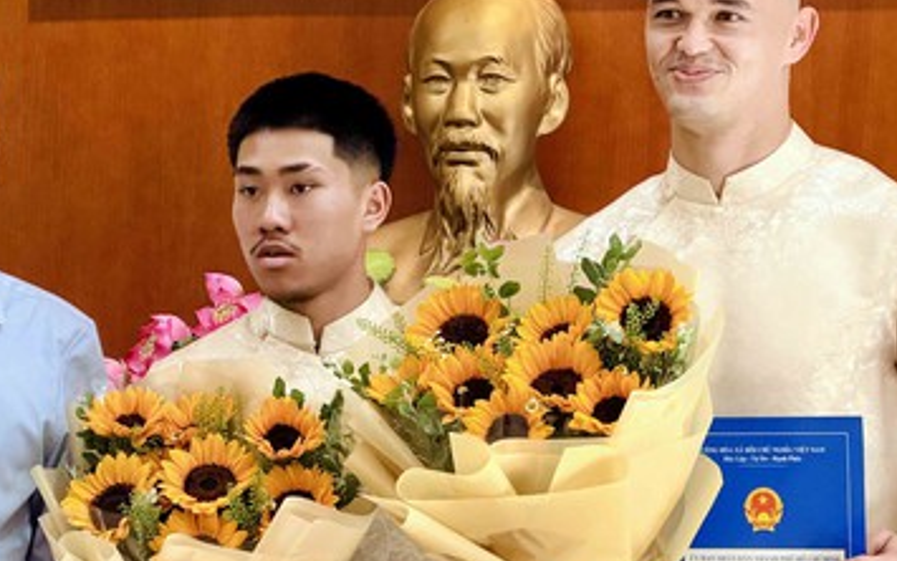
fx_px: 4670
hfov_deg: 11.0
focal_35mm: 191
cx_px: 515
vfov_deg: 6.9
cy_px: 184
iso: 400
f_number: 2.8
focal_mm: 16.89
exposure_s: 1/112
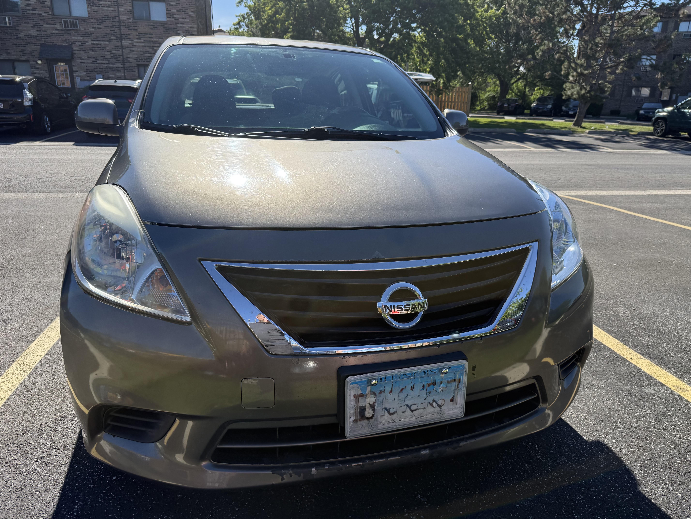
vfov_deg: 56.8
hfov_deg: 71.6
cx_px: 346
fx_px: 479
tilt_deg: -16.8
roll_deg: +0.9
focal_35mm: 24
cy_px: 260
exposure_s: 1/3759
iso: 100
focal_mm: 6.76
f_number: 1.78
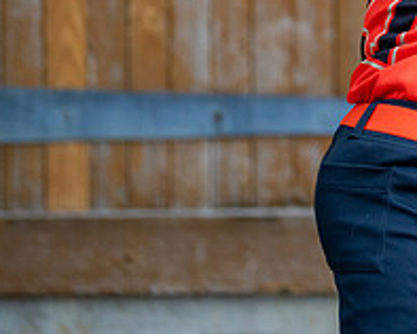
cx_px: 538
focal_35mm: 184
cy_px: -108
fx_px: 2273
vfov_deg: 8.3
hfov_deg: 10.3
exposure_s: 1/640
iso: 500
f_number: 1.2
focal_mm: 50
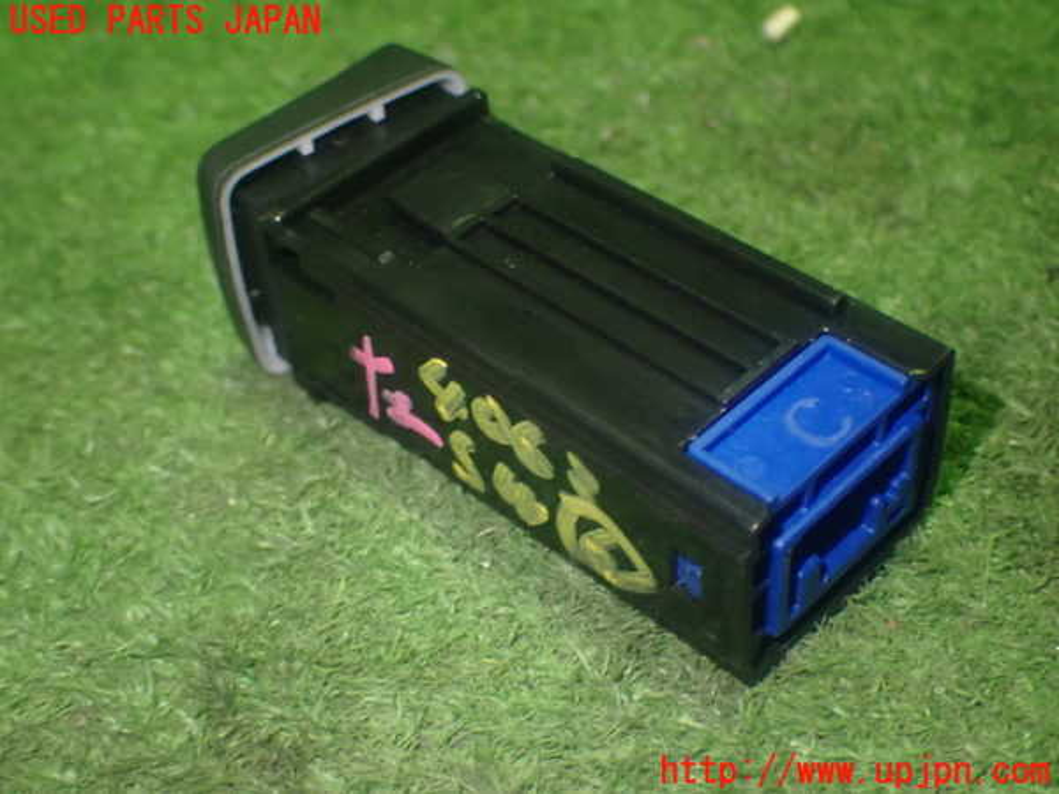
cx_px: 530
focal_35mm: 50
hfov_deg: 38.2
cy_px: 397
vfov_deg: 29.1
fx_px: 1530
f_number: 3.2
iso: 800
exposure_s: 1/40
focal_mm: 9.01
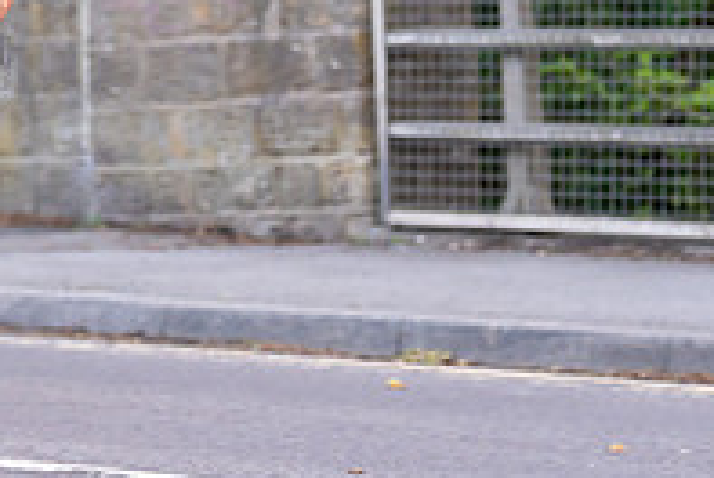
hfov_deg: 9.8
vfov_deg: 6.6
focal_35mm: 206
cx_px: -239
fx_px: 4092
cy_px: -143
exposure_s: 1/500
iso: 1000
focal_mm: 70
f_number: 3.2
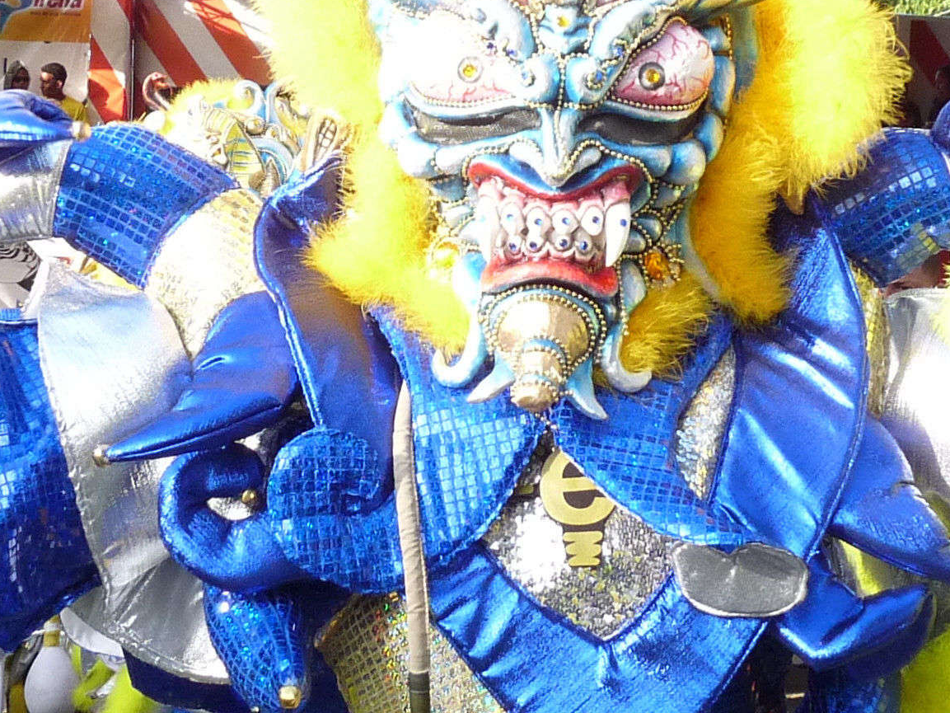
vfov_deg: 16.2
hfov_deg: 21.5
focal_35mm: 91
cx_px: 418
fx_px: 2498
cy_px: 238
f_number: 3.6
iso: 200
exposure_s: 1/250
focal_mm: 5
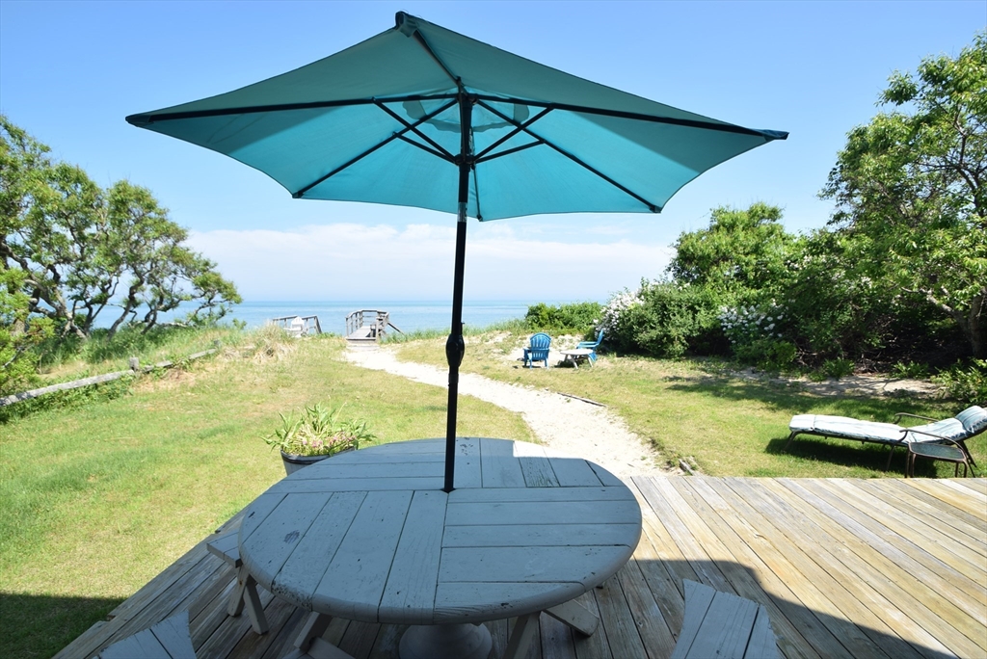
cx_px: 494
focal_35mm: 16
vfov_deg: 72.1
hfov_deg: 94.9
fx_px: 453
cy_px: 330
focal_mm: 11
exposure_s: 1/250
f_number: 8
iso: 100
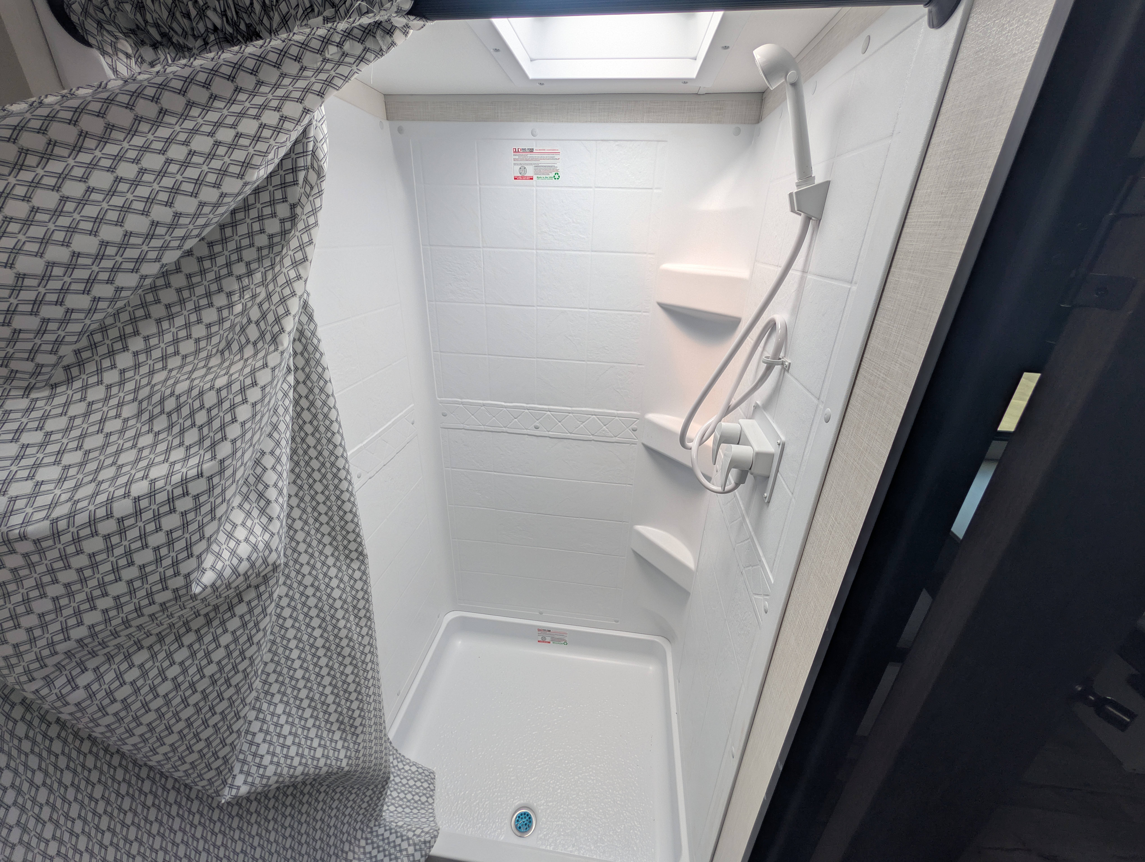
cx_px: 572
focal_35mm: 12
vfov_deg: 94.6
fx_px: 397
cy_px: 431
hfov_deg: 110.5
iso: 50
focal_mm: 2.02
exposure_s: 1/408
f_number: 1.7
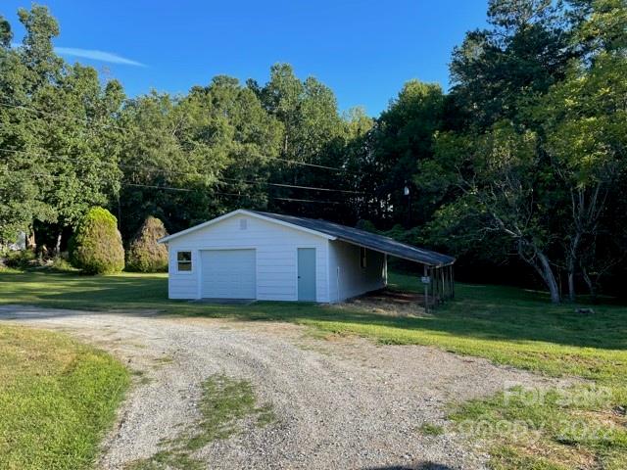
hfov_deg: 67.3
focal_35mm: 26
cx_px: 314
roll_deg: +0.7
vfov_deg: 53.1
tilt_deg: +2.1
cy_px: 235
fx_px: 471
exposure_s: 1/1247
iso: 32
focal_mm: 4.2
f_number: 1.6
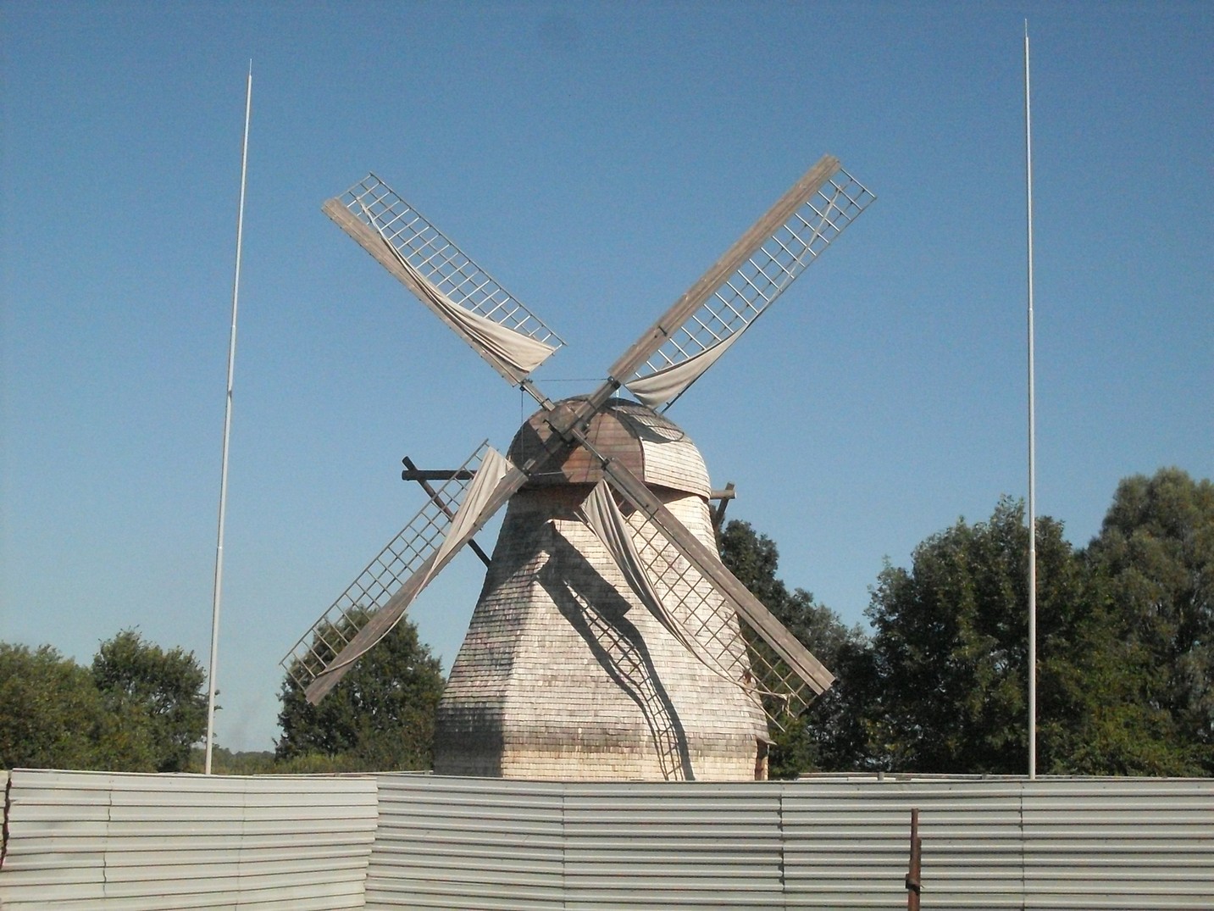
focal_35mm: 71
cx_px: 607
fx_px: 2490
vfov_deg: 20.7
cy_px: 456
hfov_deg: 27.4
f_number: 10.8
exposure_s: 1/1000
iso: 400
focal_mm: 11.7
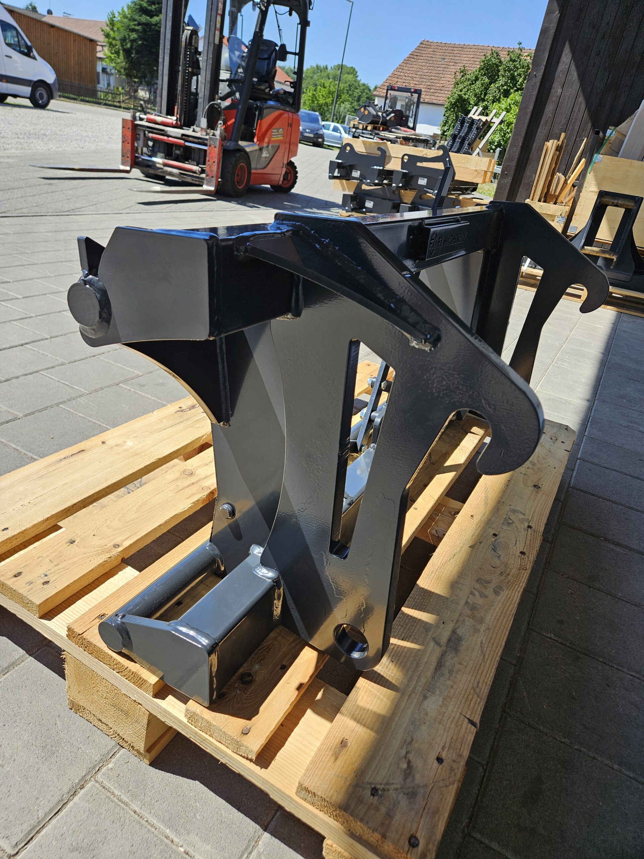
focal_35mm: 23
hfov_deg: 58.9
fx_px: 571
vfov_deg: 73.9
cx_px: 322
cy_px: 430
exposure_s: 1/1050
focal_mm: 5.4
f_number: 1.8
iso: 25
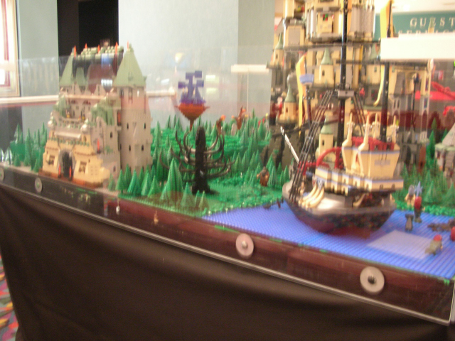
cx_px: 228
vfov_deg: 40.7
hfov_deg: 52.6
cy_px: 170
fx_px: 460
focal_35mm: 35
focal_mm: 5.8
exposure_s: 1.57
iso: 200
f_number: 3
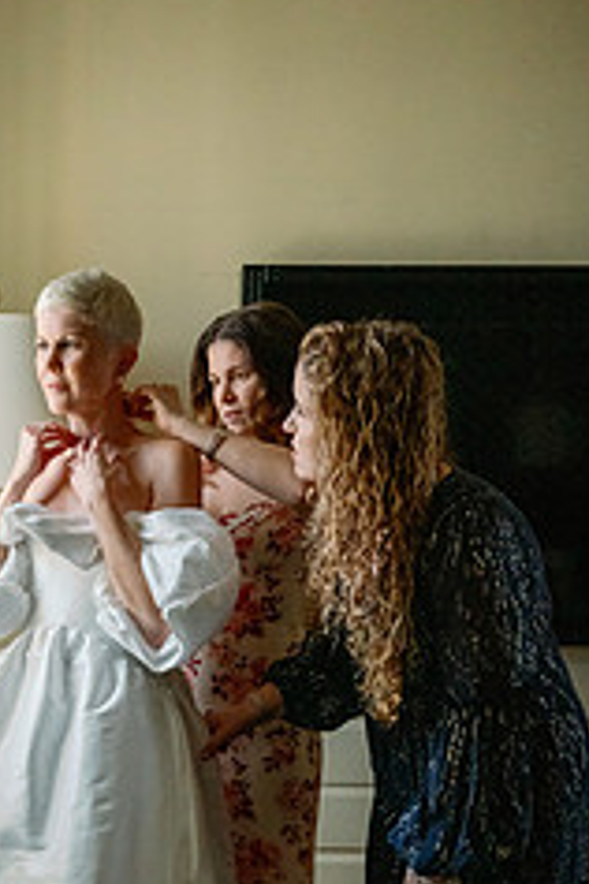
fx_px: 1350
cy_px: 783
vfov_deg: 34.4
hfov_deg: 24.1
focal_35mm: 55
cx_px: 97
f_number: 2.8
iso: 3200
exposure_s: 1/1600
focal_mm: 29
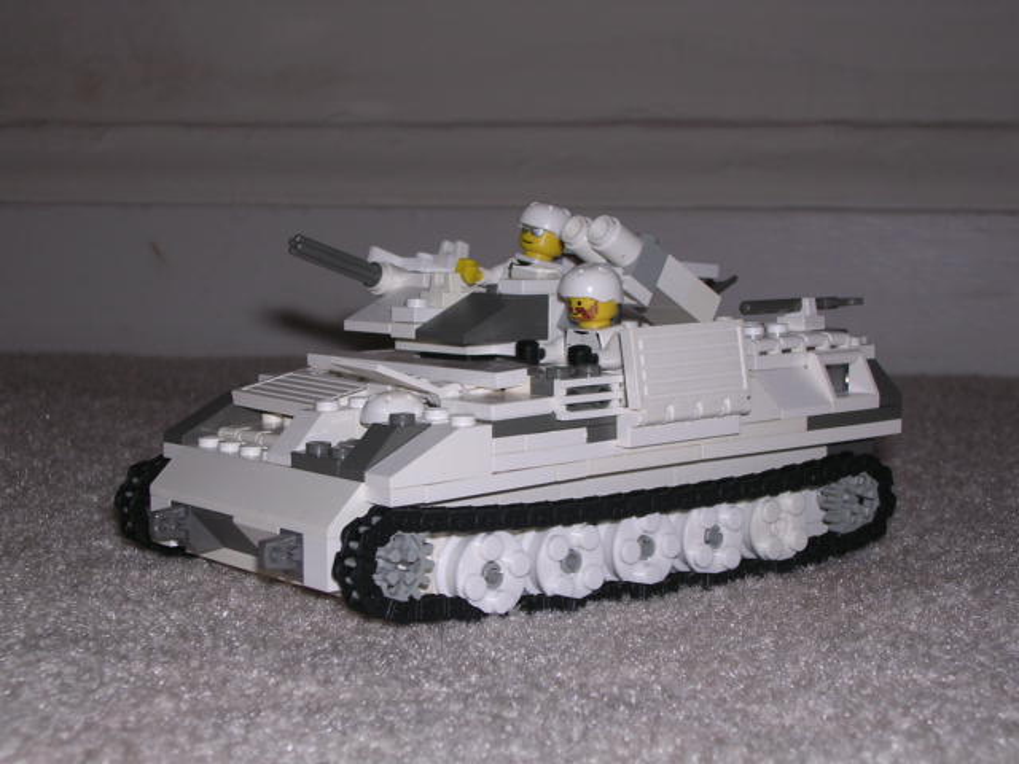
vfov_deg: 21.9
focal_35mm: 67
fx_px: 1972
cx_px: 510
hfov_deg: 29.0
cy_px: 382
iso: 100
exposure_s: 1/60.1
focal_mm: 10.2
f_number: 3.6
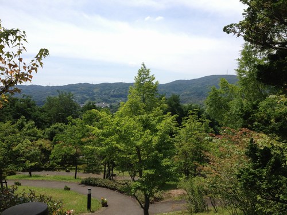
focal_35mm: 35
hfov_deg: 52.6
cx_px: 144
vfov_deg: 40.7
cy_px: 108
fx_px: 290
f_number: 2.4
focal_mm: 4.28
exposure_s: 1/1672
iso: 50
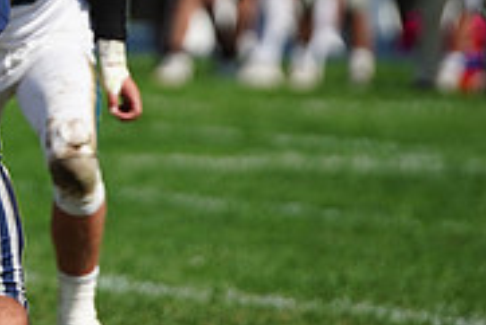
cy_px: 12
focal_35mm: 960
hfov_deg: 2.1
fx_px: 12970
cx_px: -153
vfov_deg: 1.4
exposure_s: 1/8000
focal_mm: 300
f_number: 2.8
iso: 400
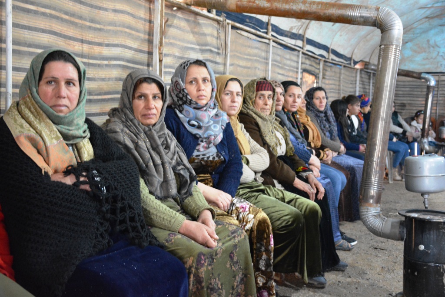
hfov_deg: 43.6
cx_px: 222
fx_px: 556
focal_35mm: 45
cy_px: 148
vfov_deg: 29.9
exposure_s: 1/13
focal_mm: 30
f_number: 4
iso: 3200
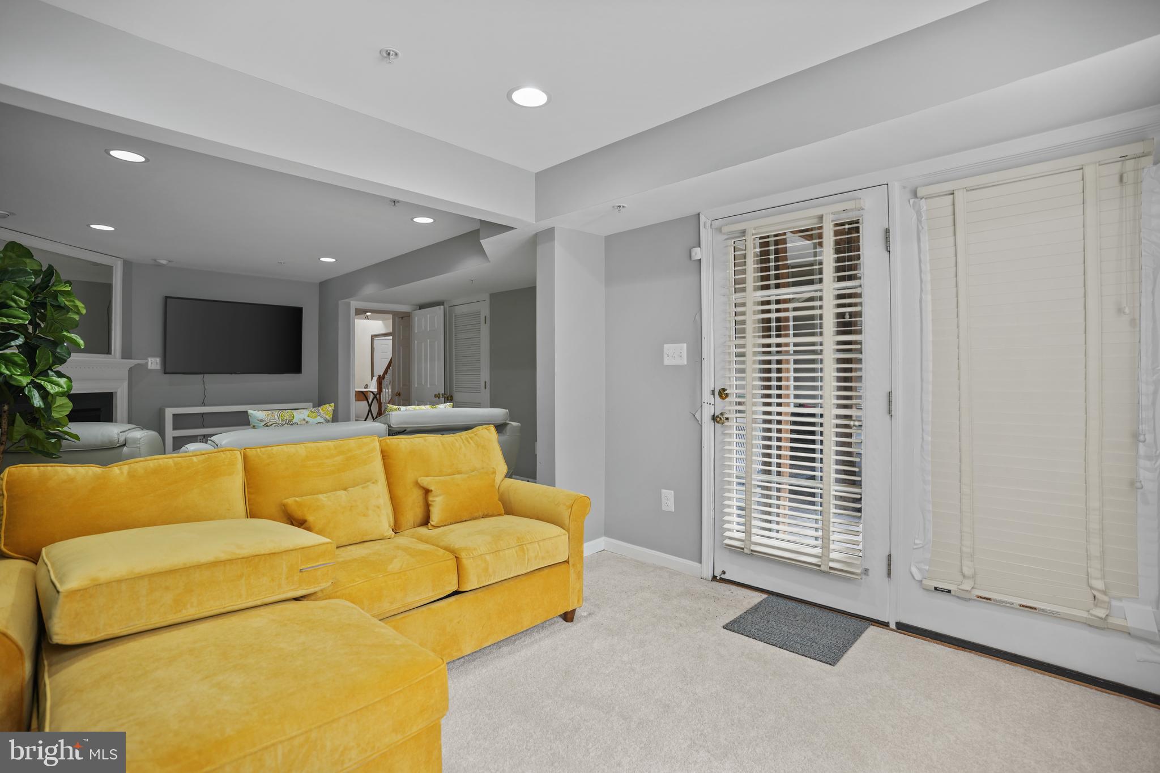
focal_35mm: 16
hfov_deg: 96.7
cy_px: 386
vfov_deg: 73.7
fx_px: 515
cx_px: 580
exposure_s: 1/50
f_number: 2.8
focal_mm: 16
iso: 160
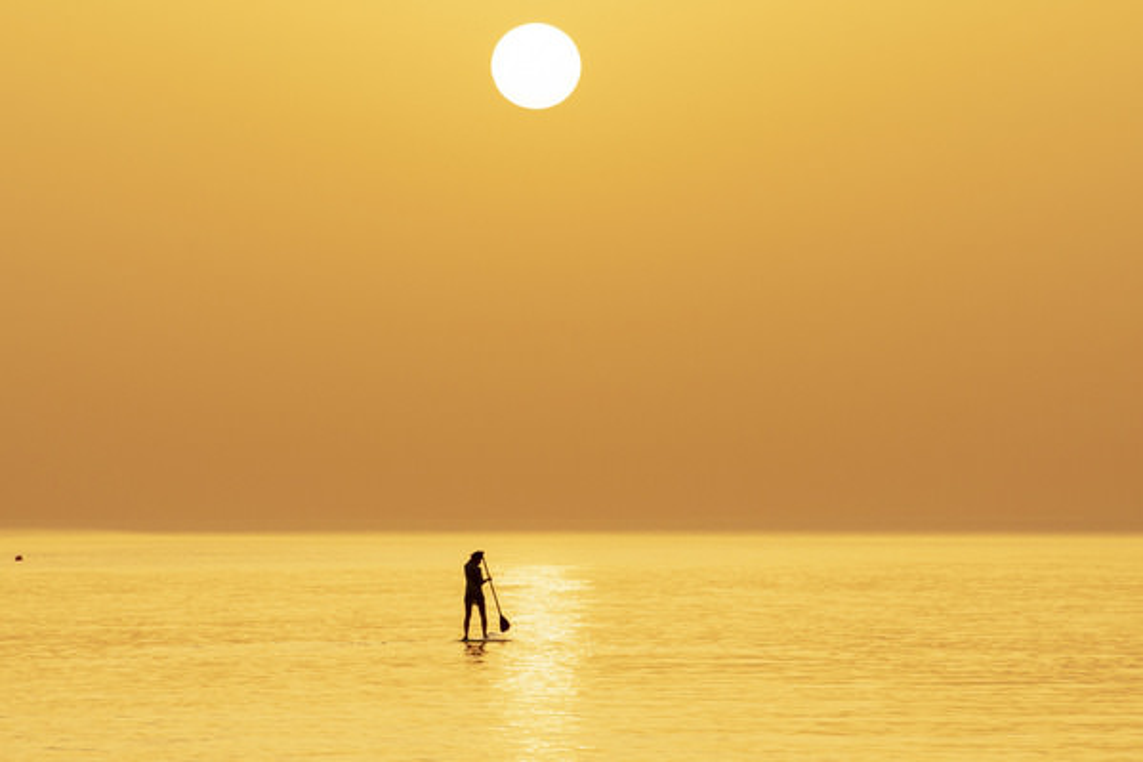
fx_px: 9522
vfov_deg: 4.6
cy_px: 381
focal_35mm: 300
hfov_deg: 6.9
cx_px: 572
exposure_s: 1/400
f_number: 10
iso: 500
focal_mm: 200
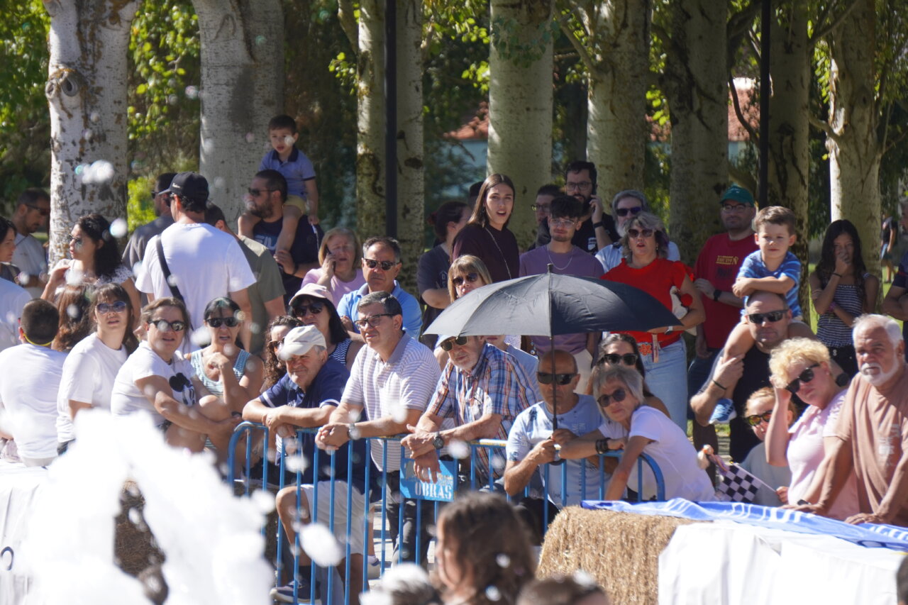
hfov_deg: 6.5
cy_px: 302
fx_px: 7943
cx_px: 454
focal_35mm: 315
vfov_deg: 4.4
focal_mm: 210
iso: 200
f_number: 6.3
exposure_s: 1/400
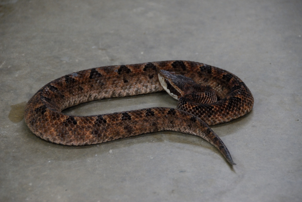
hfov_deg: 10.1
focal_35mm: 202
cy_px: 101
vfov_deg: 6.8
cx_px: 151
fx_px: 1701
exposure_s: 1/20
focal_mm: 135
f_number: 5.6
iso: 800
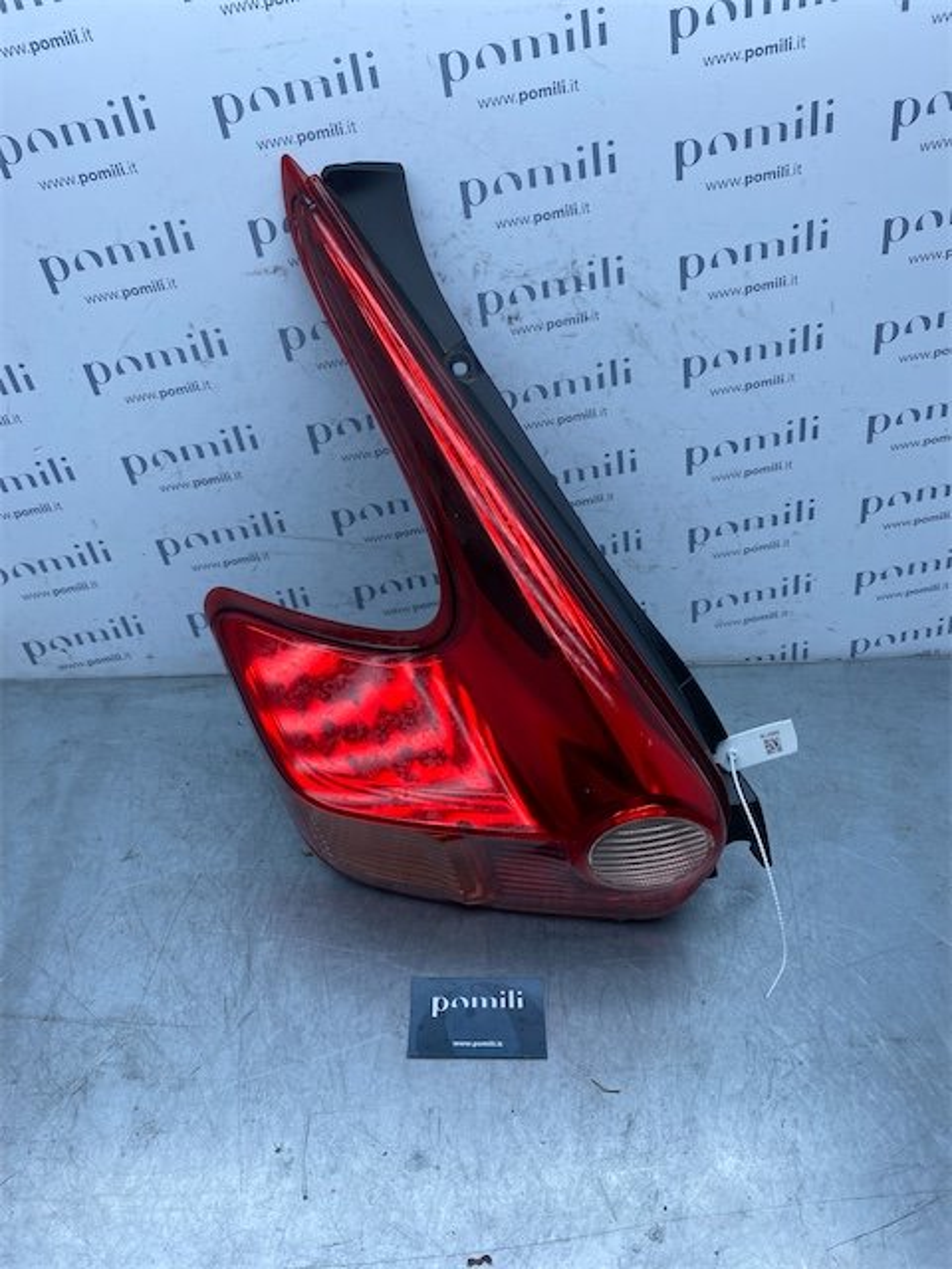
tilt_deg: -36.6
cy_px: 634
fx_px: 953
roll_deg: -1.8
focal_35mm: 26
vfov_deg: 67.3
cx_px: 476
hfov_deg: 53.1
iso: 32
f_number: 1.8
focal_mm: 4.25
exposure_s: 1/998
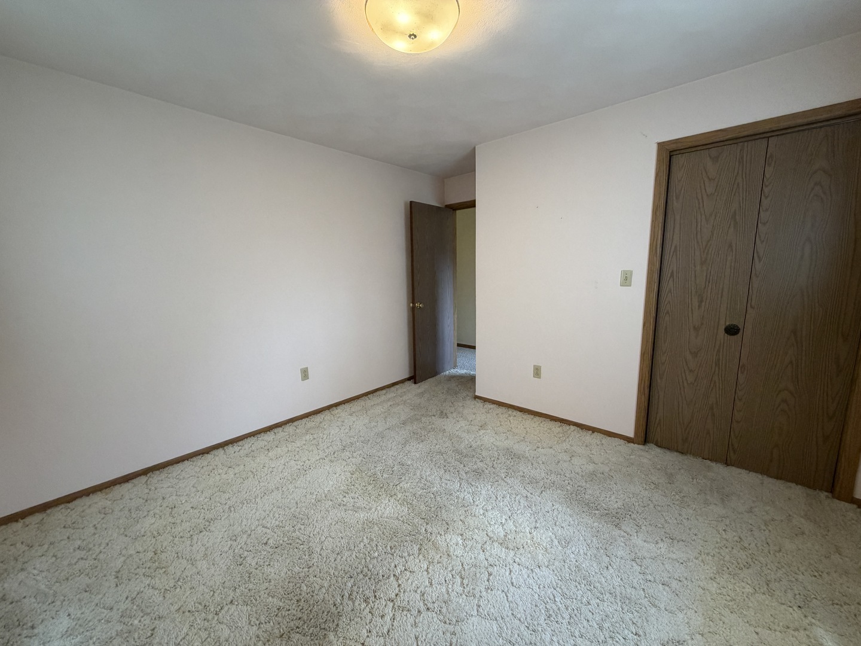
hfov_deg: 102.1
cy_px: 323
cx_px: 430
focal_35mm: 14
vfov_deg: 85.7
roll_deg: +1.6
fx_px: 348
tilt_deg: -9.6
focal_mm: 2.22
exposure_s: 1/120
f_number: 2.2
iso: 200
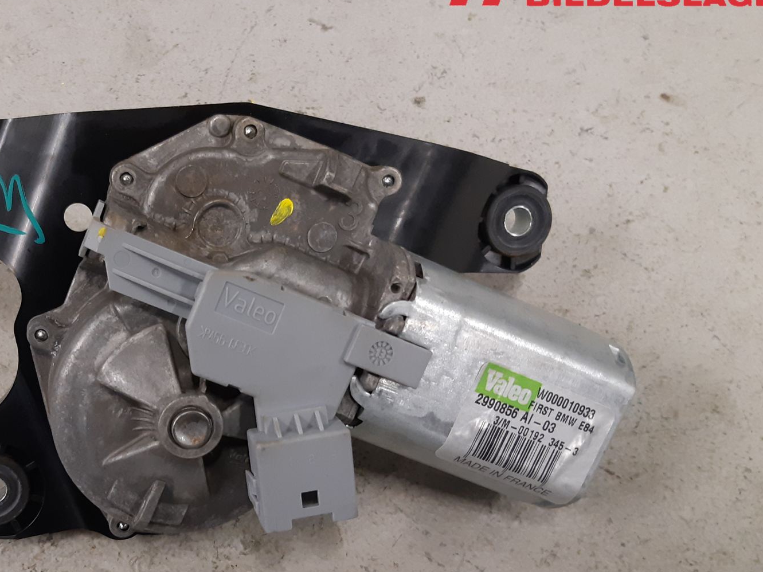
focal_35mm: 40
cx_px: 214
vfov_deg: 35.8
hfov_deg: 45.6
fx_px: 882
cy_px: 349
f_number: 1.7
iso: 200
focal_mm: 3.93
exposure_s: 1/50
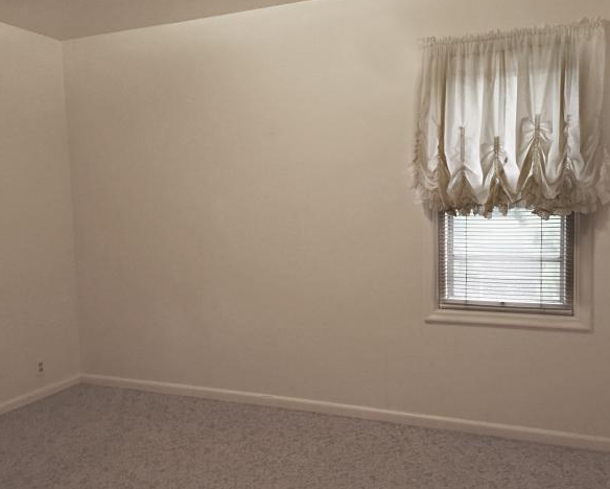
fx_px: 560
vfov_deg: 47.2
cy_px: 244
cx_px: 329
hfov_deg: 57.1
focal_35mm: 31
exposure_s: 1/30
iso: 200
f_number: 2.2
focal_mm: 4.15
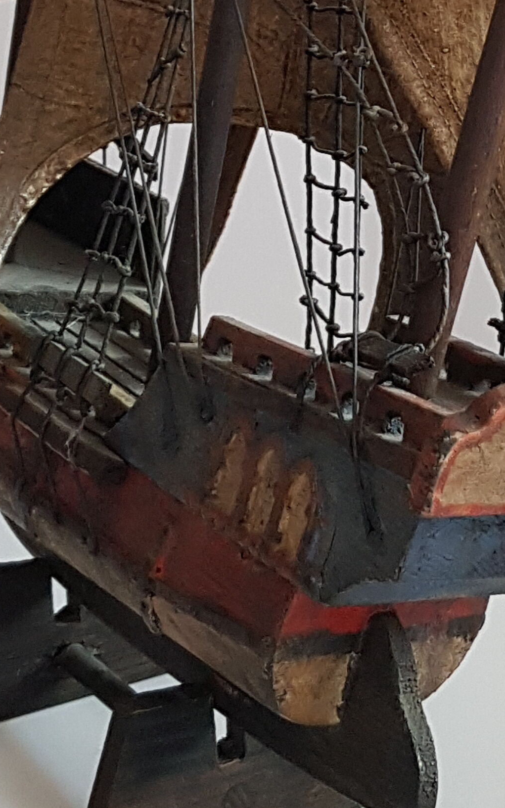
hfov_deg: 19.0
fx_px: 1498
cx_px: 362
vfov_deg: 29.0
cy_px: 79
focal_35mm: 68
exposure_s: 1/50
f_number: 1.7
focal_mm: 4.2
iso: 200
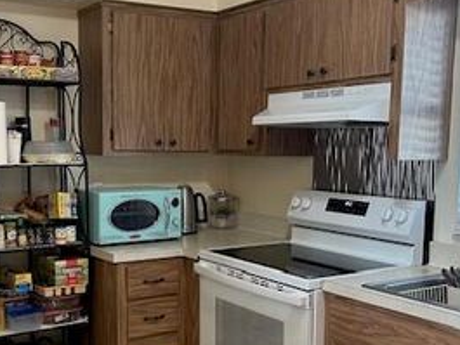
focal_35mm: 49
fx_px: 651
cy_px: 218
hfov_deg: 38.7
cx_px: 175
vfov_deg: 29.6
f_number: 1.5
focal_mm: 5.7
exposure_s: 1/60
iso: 125
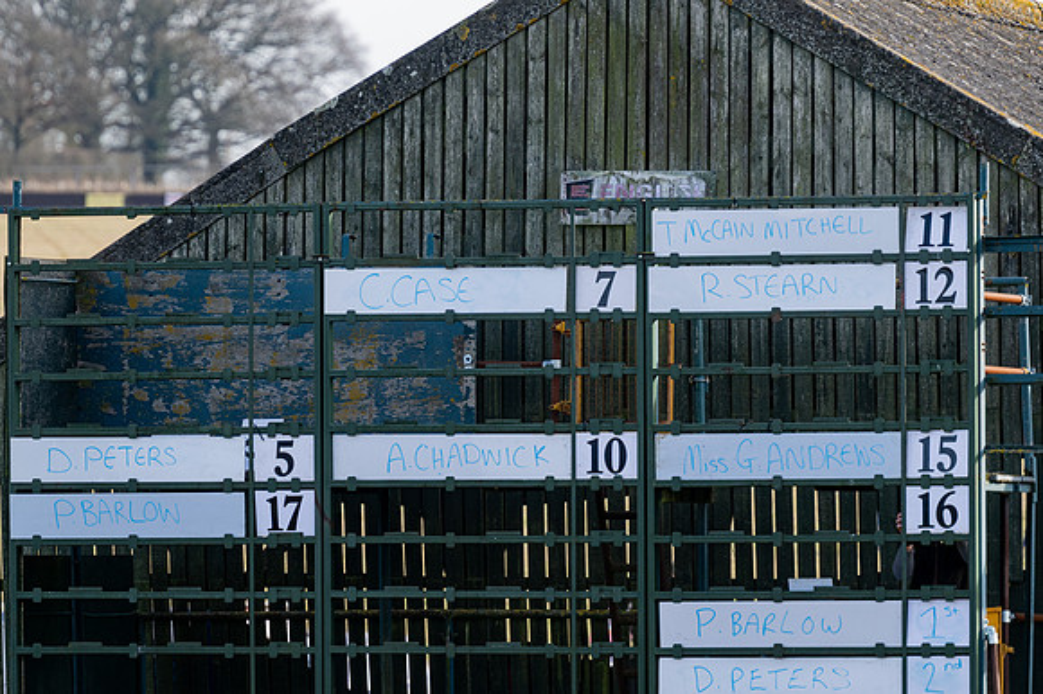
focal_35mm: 337
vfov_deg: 4.1
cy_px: 347
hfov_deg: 6.1
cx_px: 521
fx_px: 9757
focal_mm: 220
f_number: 4
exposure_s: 1/1250
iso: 320
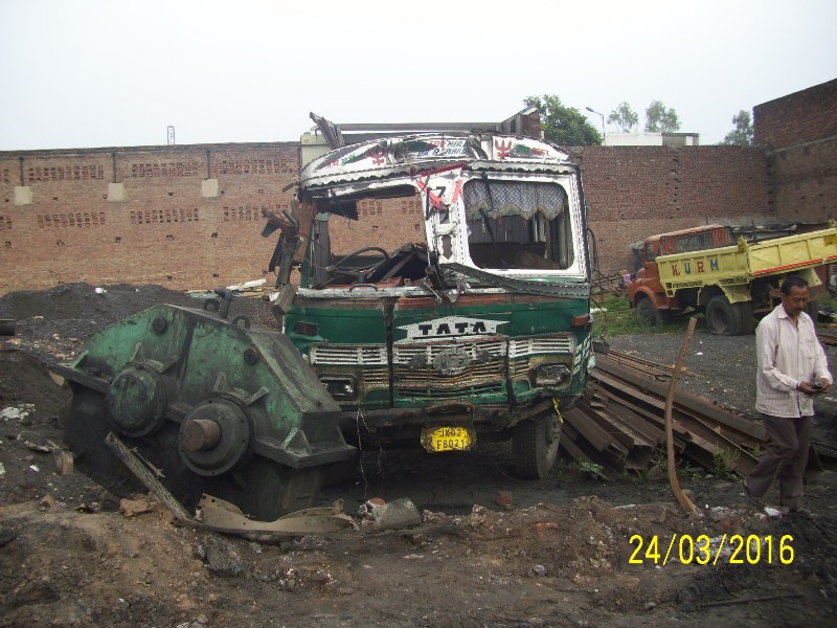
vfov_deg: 41.8
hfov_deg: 54.0
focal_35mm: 34
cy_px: 314
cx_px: 418
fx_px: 822
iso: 80
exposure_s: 1/400
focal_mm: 5.7
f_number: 2.9
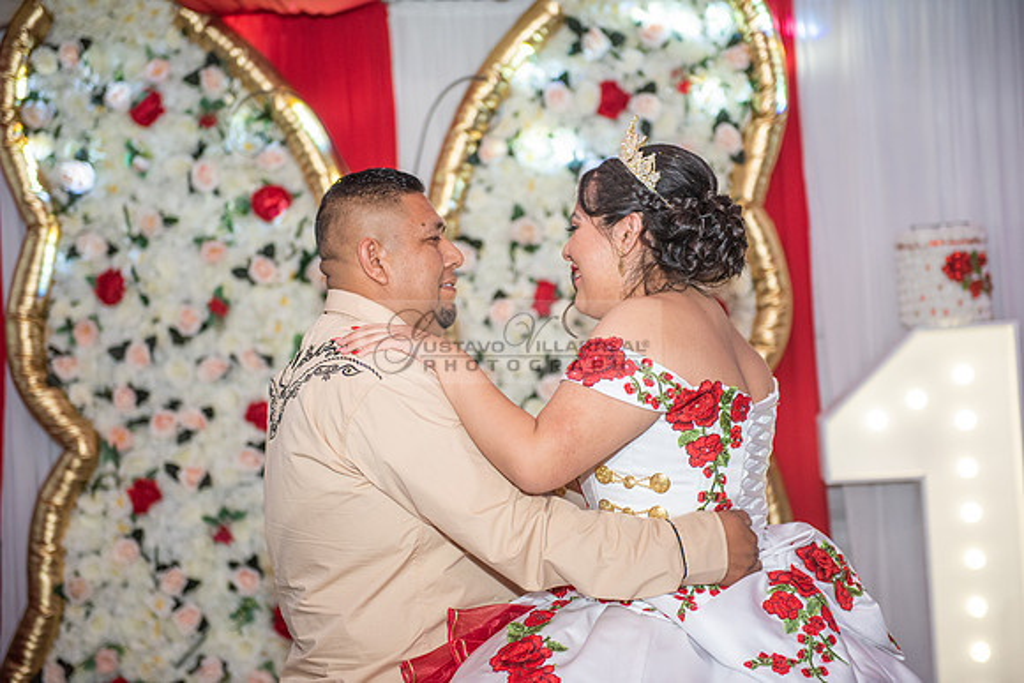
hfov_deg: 28.8
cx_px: 512
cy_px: 342
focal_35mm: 70
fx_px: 1991
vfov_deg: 19.5
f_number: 3.2
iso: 800
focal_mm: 70
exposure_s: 1/160
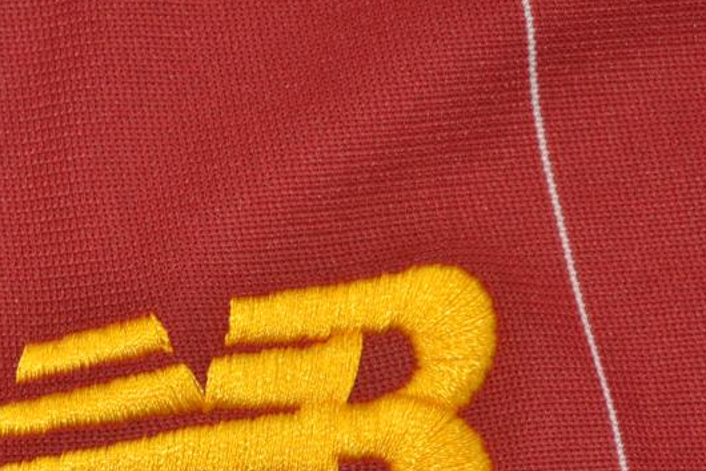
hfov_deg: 12.2
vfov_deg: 8.1
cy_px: 474
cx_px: 217
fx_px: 3297
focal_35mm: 168
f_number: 5.6
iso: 200
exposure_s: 1/60
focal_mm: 55
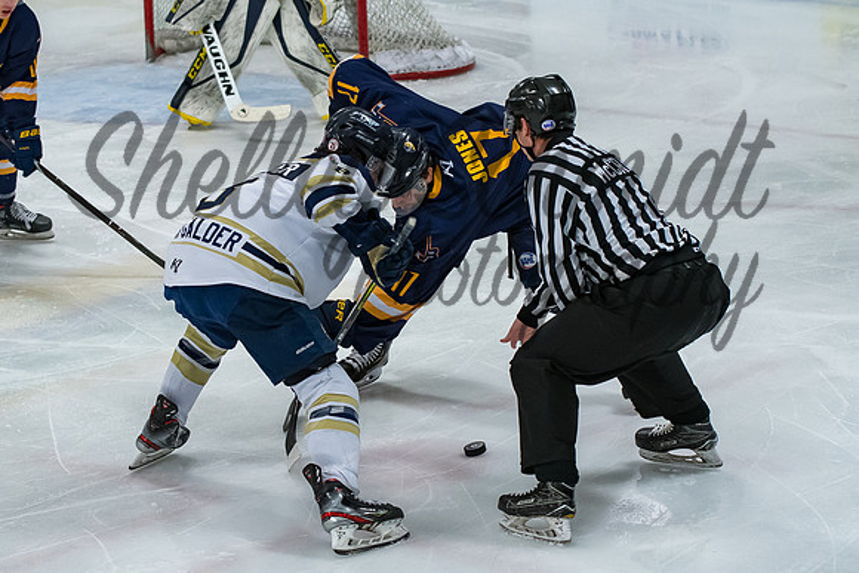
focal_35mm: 121
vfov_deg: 11.3
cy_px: 243
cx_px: 424
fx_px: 2887
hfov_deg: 16.9
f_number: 3.5
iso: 2500
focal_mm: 70
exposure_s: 1/800
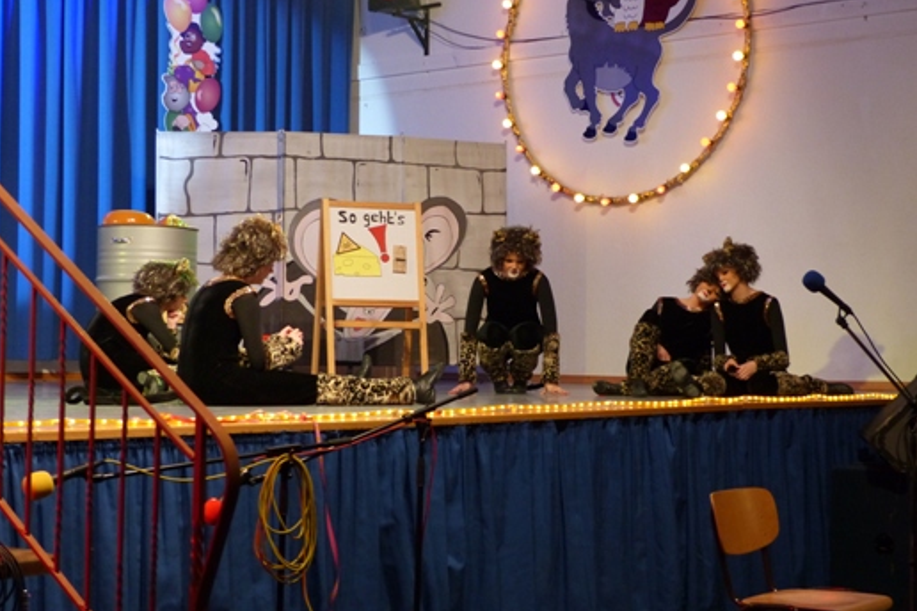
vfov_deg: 20.6
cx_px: 458
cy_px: 318
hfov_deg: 30.5
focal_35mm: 66
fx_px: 1681
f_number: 2.8
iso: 400
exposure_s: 1/30
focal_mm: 11.4
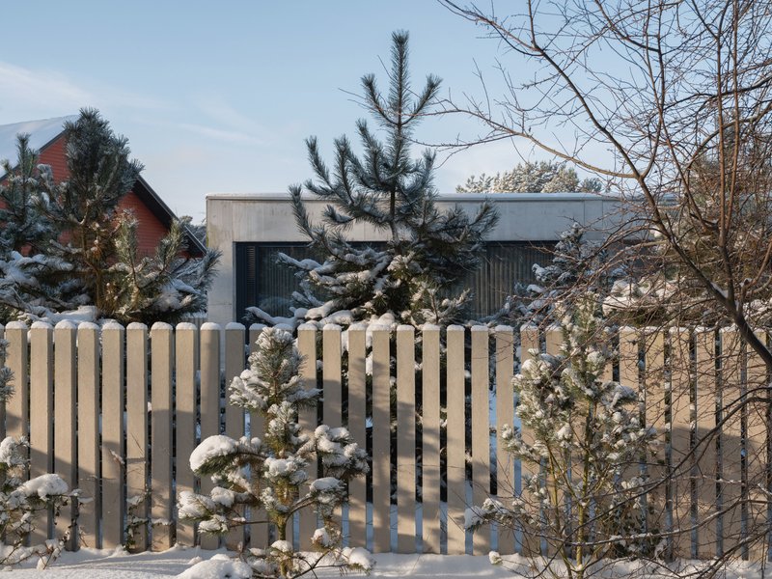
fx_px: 1004
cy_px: 290
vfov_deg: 32.2
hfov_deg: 42.1
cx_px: 386
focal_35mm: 45
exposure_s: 1/320
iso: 200
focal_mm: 56.5
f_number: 8
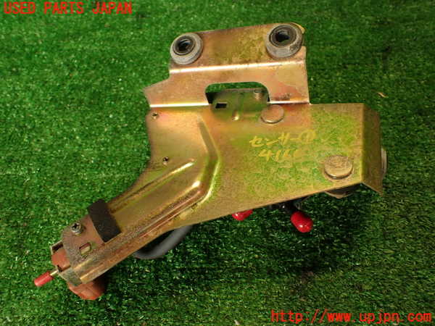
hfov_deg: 60.0
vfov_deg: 46.8
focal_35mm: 30
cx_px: 218
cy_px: 163
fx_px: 377
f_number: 2.3
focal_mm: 5.4
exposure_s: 1/50
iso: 200
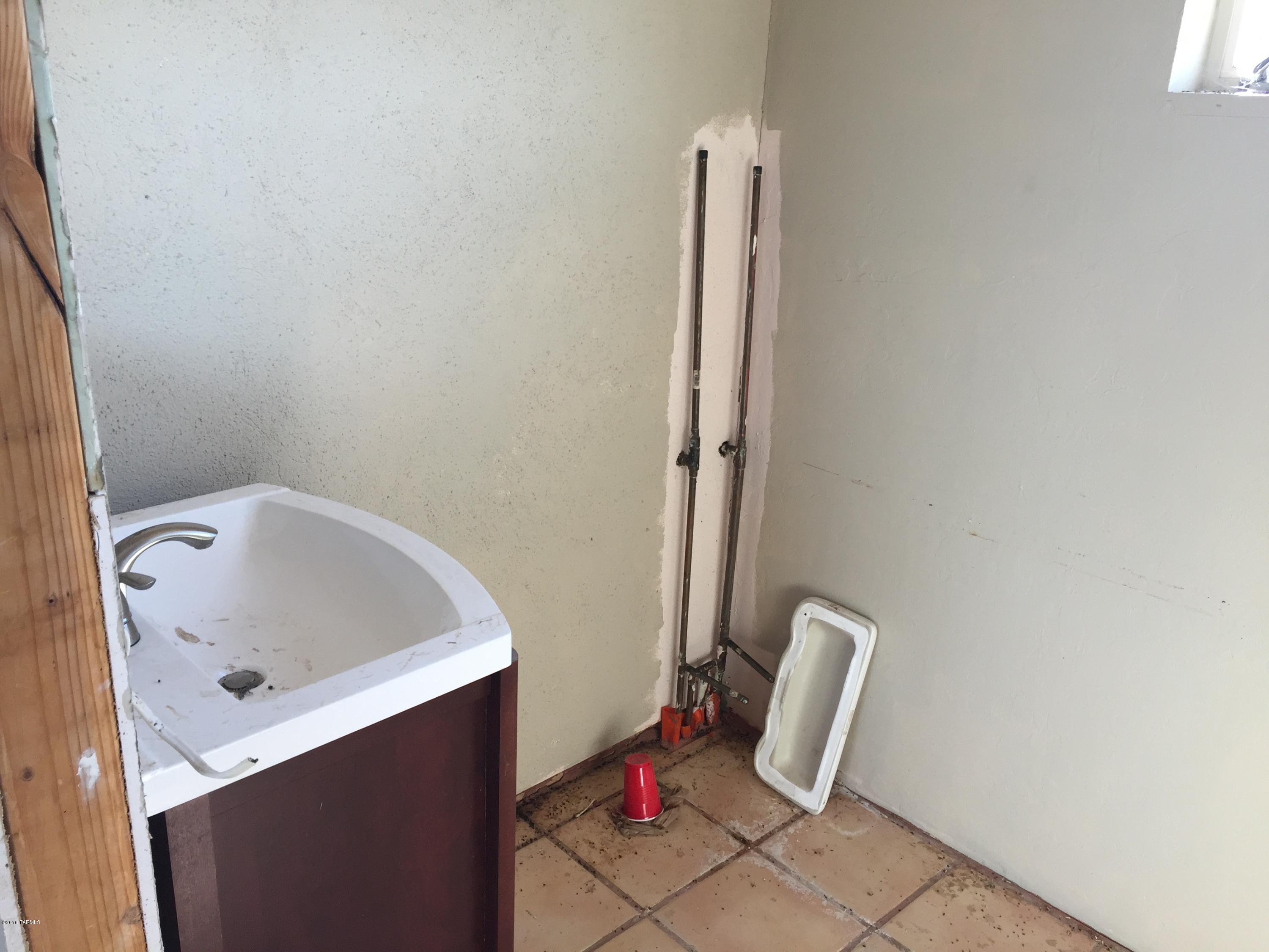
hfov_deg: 61.7
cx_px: 634
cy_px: 476
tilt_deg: -21.7
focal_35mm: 29
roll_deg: -1.8
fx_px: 1063
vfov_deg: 48.2
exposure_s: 1/120
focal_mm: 4.15
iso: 50
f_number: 2.2
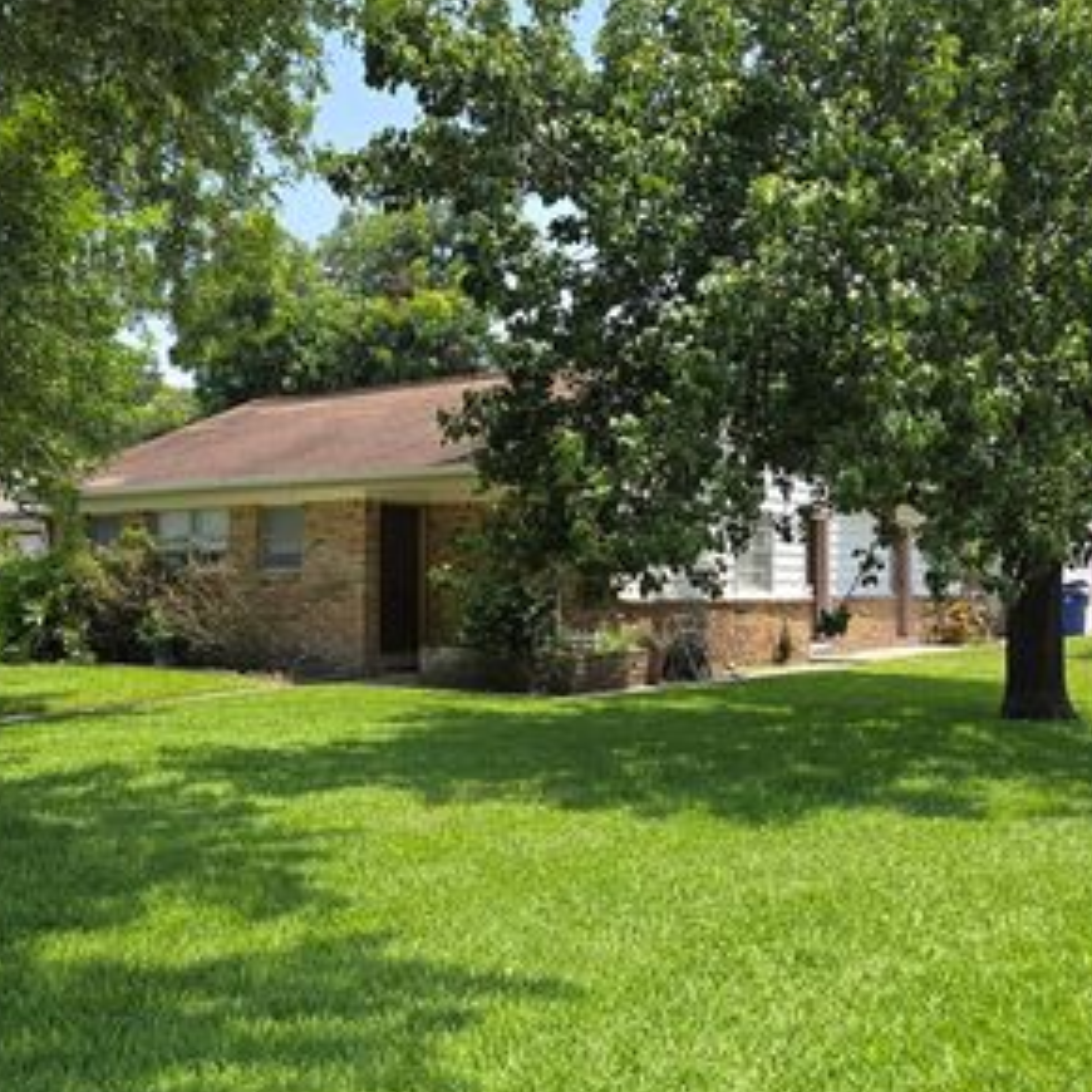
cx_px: 523
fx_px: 1249
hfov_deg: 47.2
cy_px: 522
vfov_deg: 47.2
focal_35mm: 35
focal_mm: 6.3
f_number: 1.7
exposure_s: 1/389
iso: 12
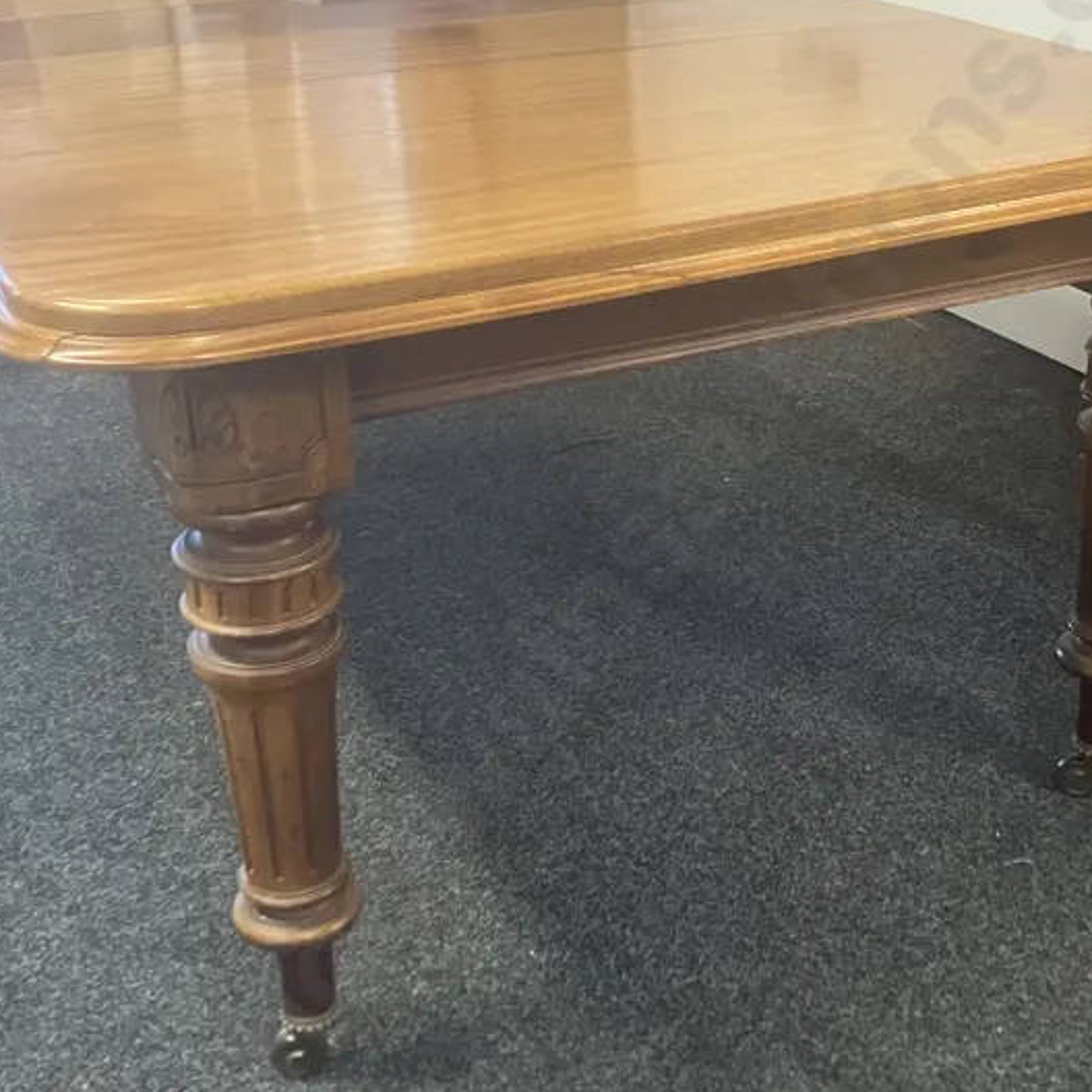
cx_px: 633
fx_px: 1713
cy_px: 571
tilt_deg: -24.8
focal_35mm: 48
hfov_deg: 35.3
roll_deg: +1.1
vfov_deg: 35.3
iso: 320
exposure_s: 1/50
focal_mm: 3.99
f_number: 1.8
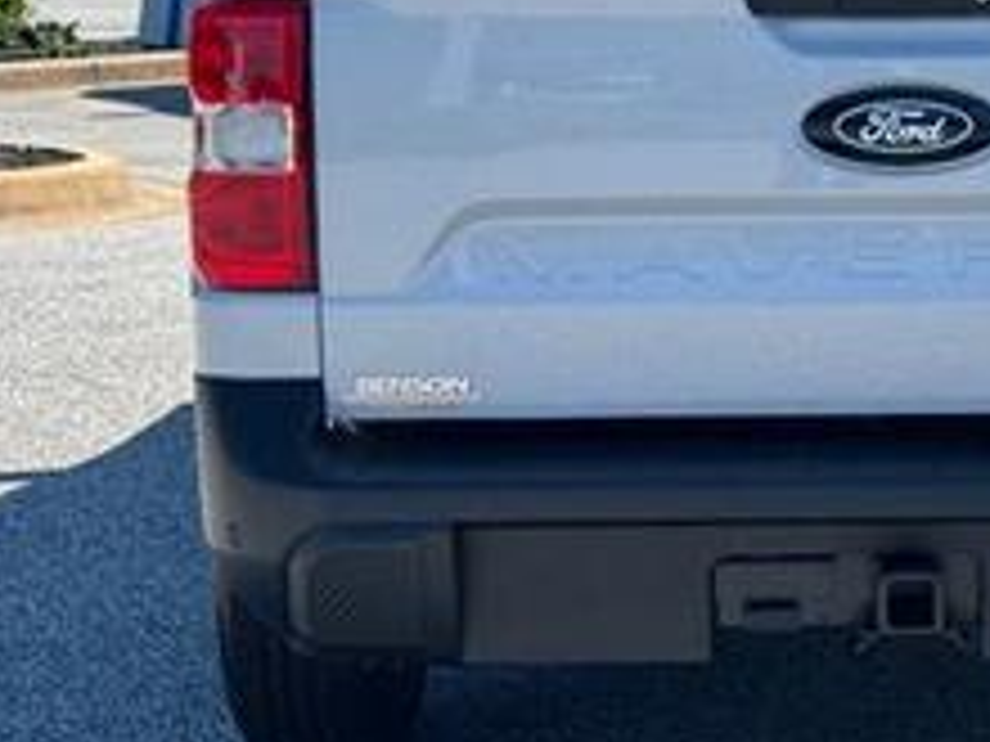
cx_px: 950
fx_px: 3146
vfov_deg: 13.4
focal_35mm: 110
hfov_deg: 17.5
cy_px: 247
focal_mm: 6.76
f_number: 1.78
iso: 64
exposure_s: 1/2415
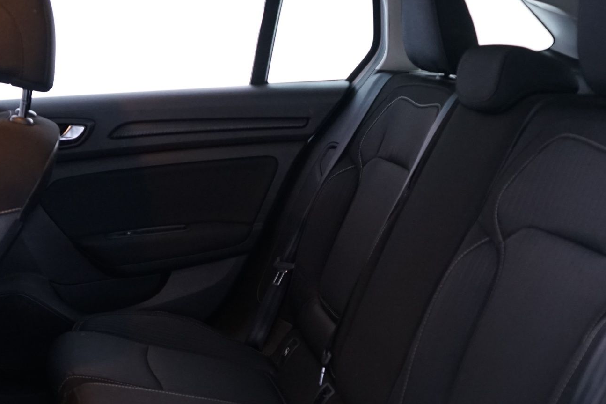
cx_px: 317
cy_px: 267
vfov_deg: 24.1
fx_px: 942
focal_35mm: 56
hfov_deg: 35.6
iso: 2000
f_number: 4
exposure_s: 1/20
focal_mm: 29
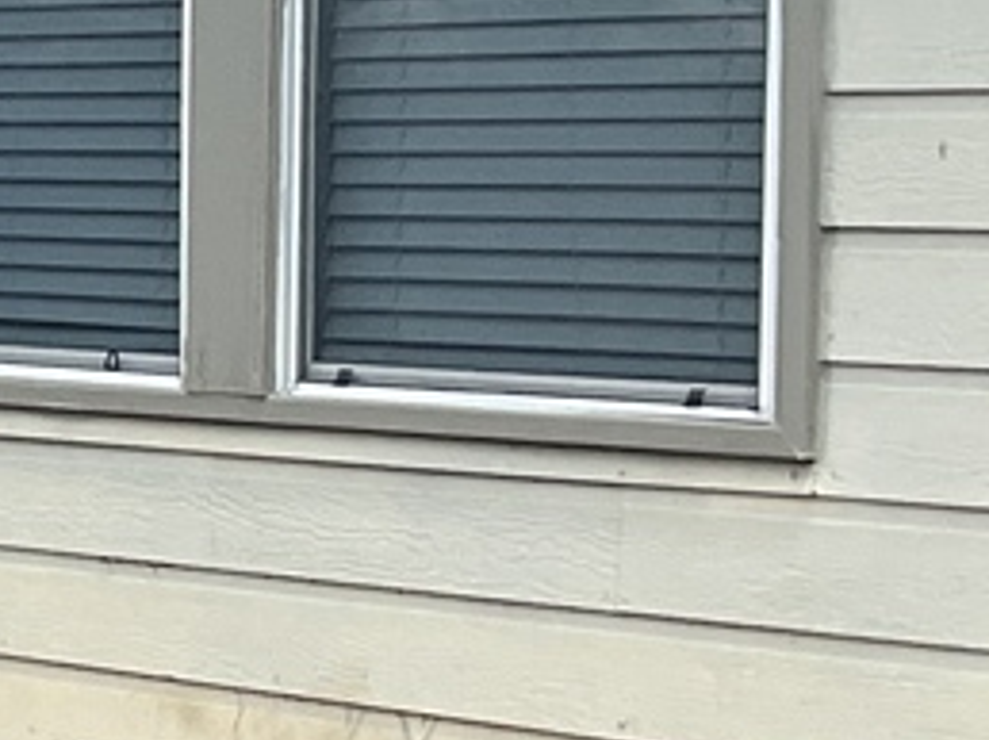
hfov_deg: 11.3
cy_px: 215
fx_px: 4624
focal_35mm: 162
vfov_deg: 9.1
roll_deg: -1.4
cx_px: -847
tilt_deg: +0.2
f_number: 1.8
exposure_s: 1/1121
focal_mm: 3
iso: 25
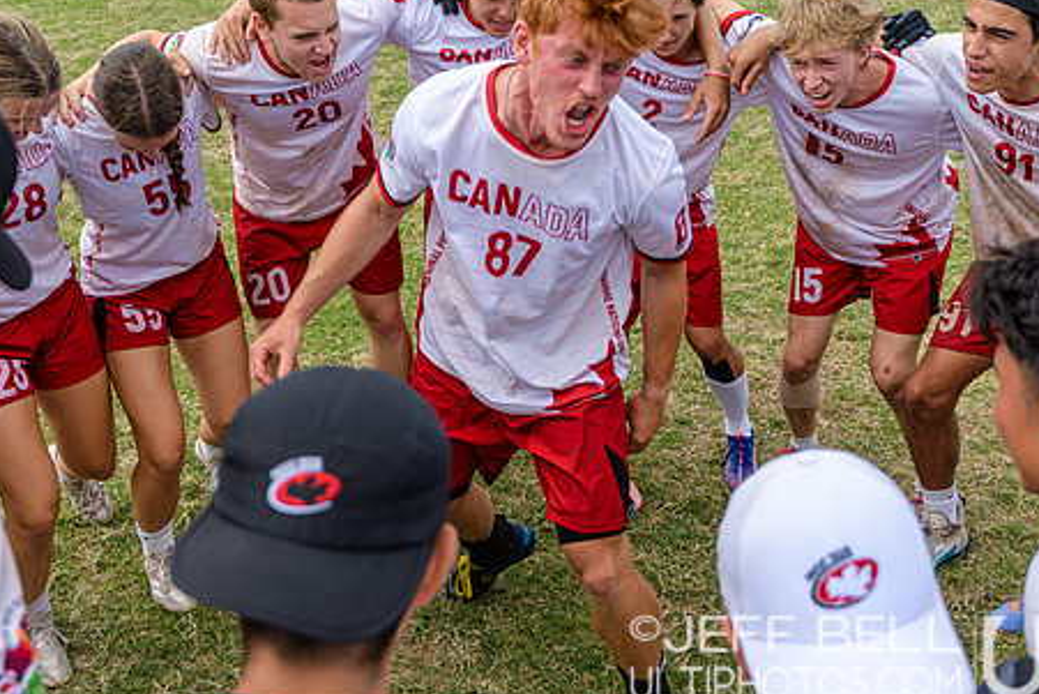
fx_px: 1299
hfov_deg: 43.6
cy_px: 282
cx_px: 477
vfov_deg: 29.8
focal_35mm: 45
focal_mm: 35
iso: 100
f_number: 4
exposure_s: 1/500
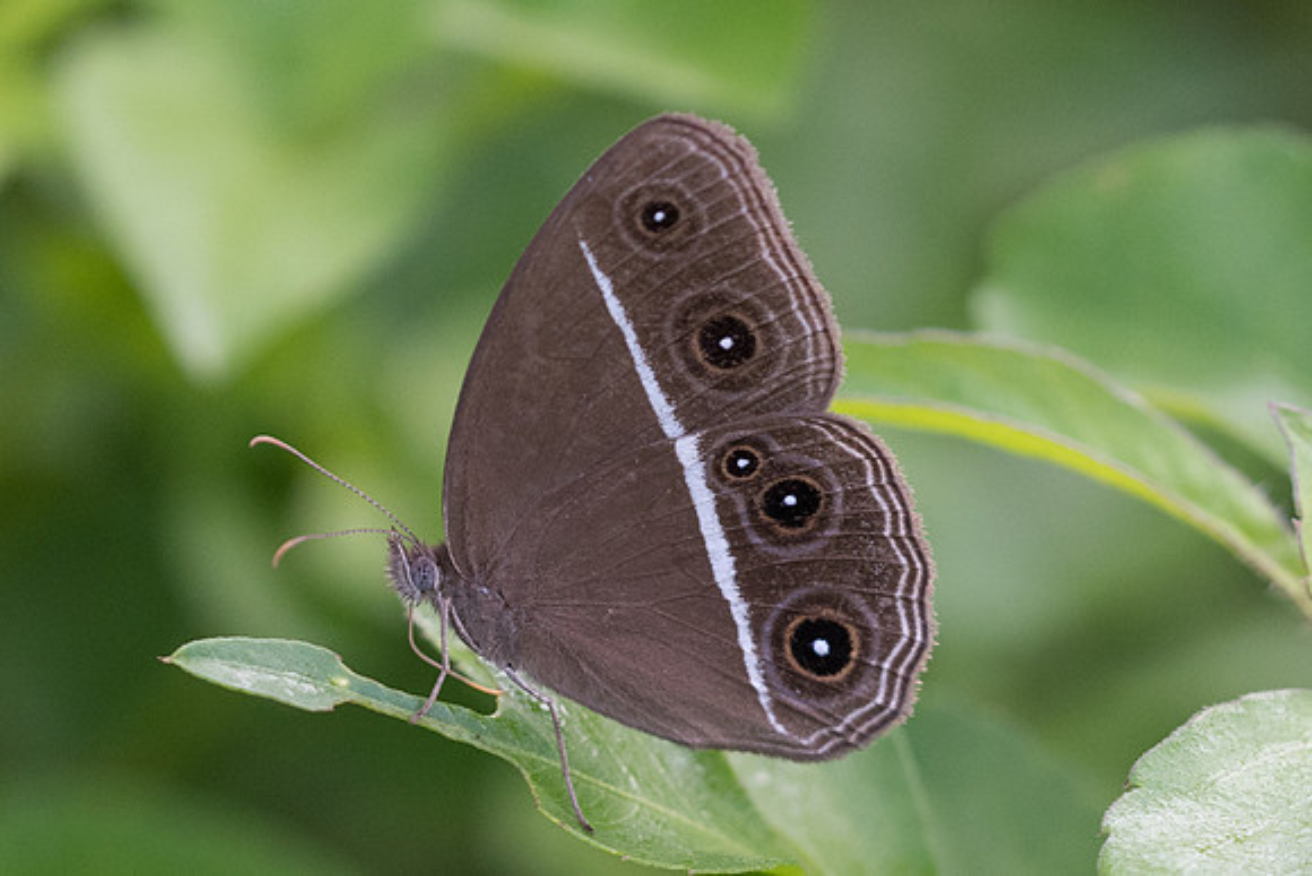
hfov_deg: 3.6
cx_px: 572
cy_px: 403
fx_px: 20620
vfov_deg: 2.4
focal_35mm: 566
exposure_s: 1/500
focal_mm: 150
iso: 800
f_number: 4.5
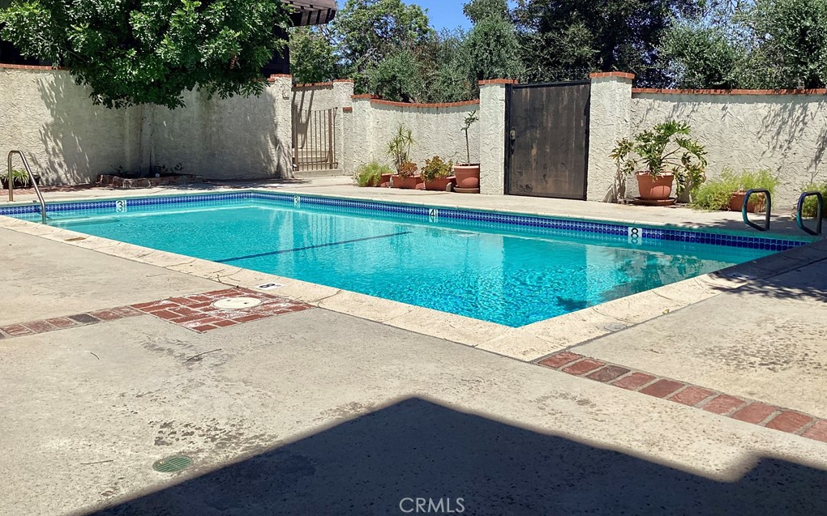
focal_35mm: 33
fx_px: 744
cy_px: 206
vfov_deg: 38.1
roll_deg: -1.2
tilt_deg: -5.7
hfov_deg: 58.2
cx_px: 413
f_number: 2.4
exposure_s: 1/1894
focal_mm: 3.3
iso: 25
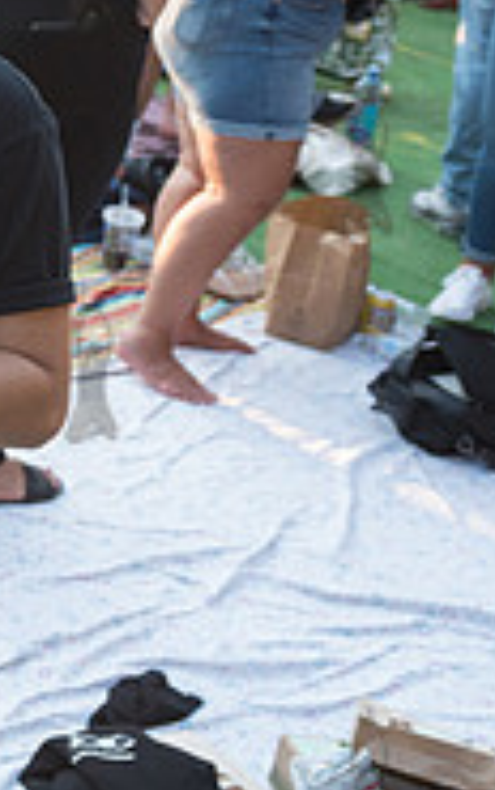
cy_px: 160
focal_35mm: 83
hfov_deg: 13.7
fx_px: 1787
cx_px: -461
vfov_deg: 24.5
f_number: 4
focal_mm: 26
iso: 500
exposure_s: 1/250
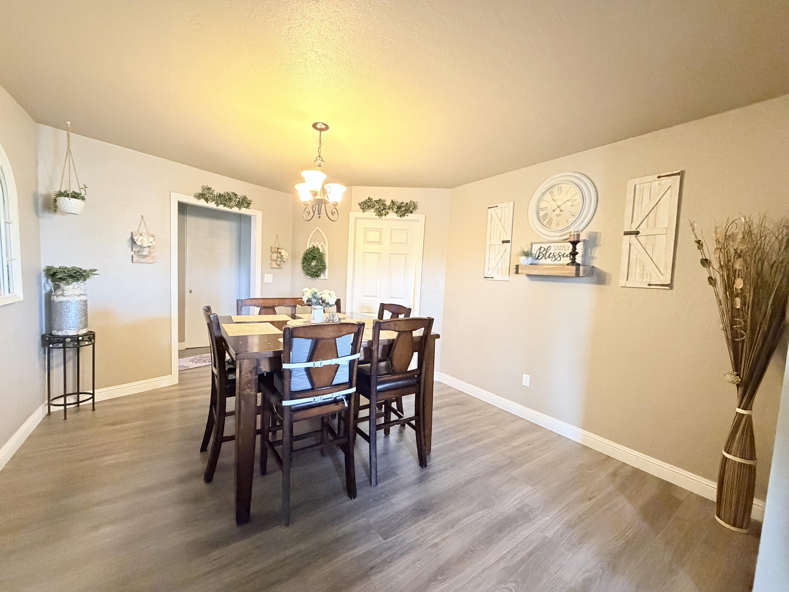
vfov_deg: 85.7
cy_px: 296
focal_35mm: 14
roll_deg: -2.1
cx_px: 394
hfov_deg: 102.1
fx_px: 319
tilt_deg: -4.1
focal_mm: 2.22
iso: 800
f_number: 2.2
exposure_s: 1/60
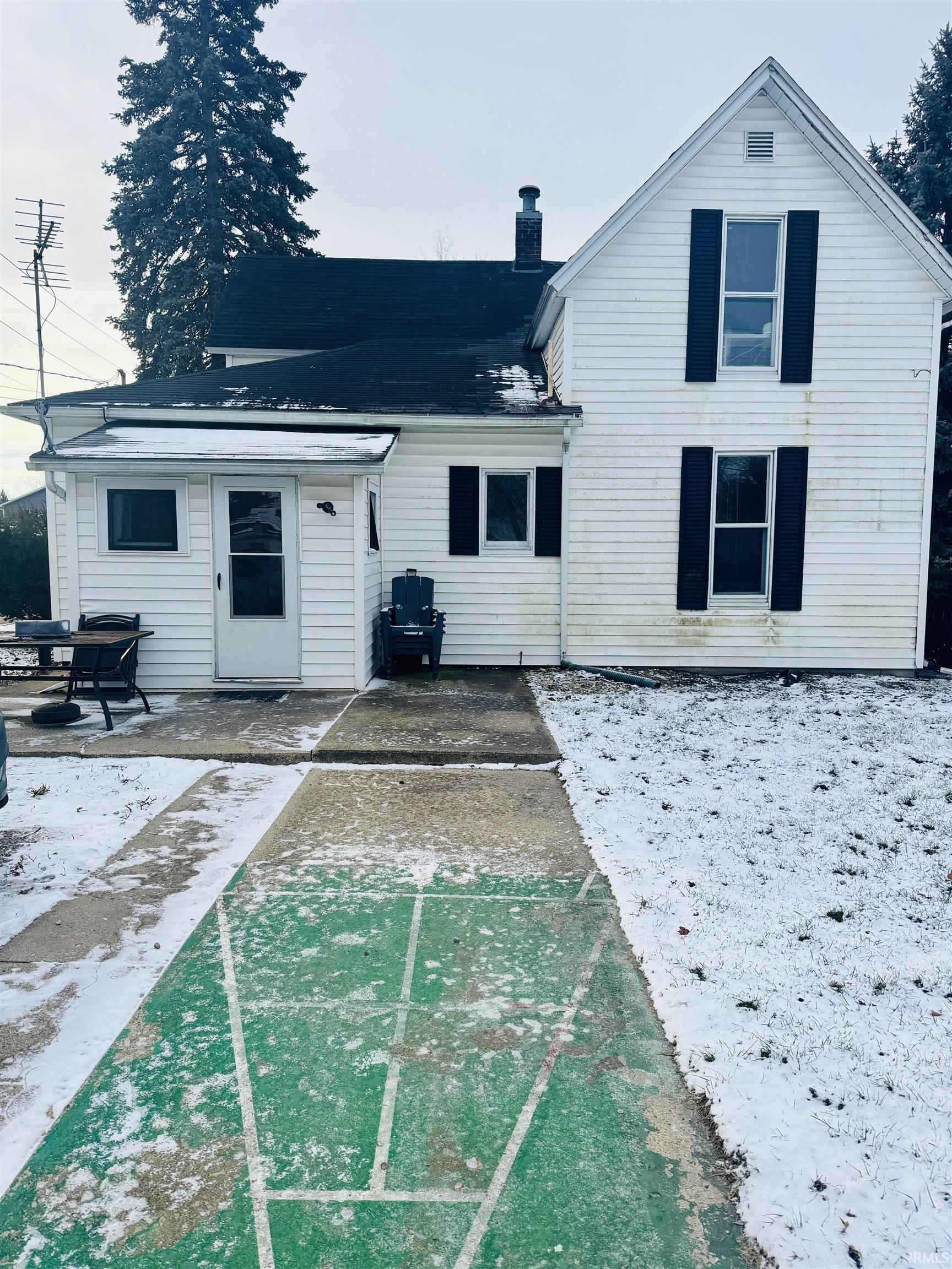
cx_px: 476
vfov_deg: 71.6
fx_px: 880
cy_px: 634
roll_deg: -1.8
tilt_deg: -5.1
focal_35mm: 24
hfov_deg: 56.8
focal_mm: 6.76
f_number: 1.78
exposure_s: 1/2252
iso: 80
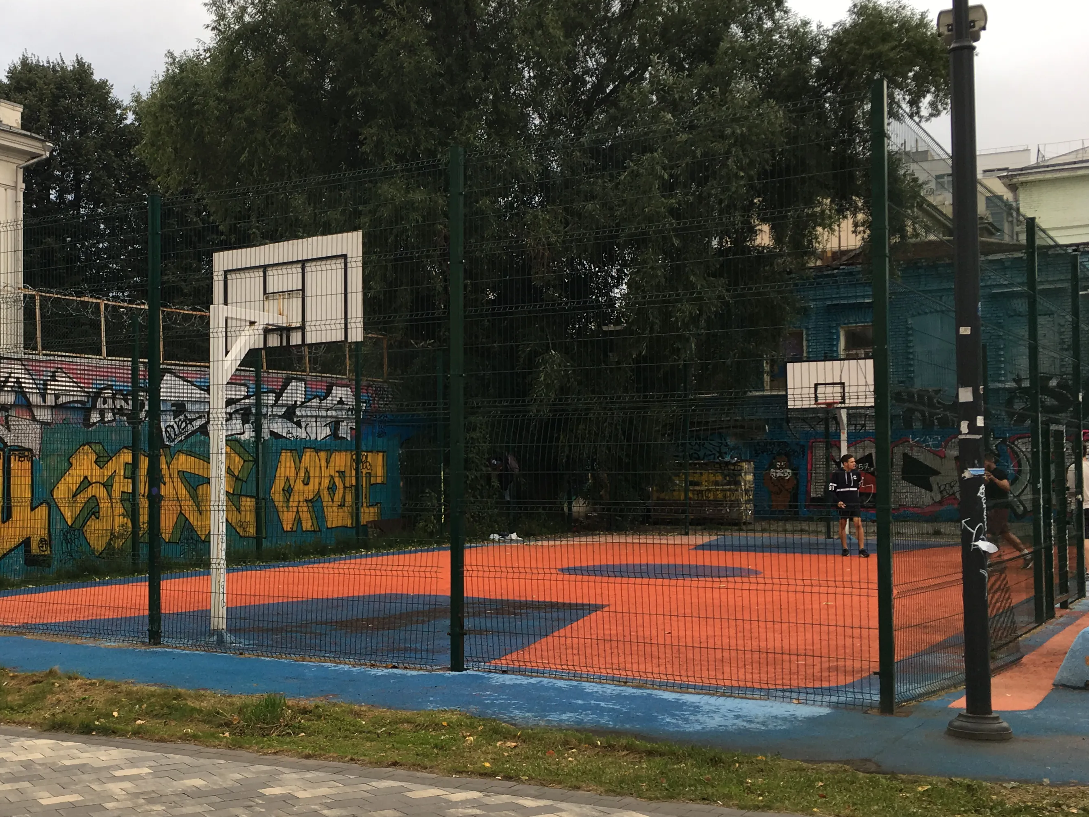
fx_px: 1384
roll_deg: +0.7
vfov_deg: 32.9
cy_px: 432
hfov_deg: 41.9
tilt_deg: +2.7
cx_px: 300
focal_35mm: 44
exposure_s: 1/101
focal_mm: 4.15
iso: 25
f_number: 2.2
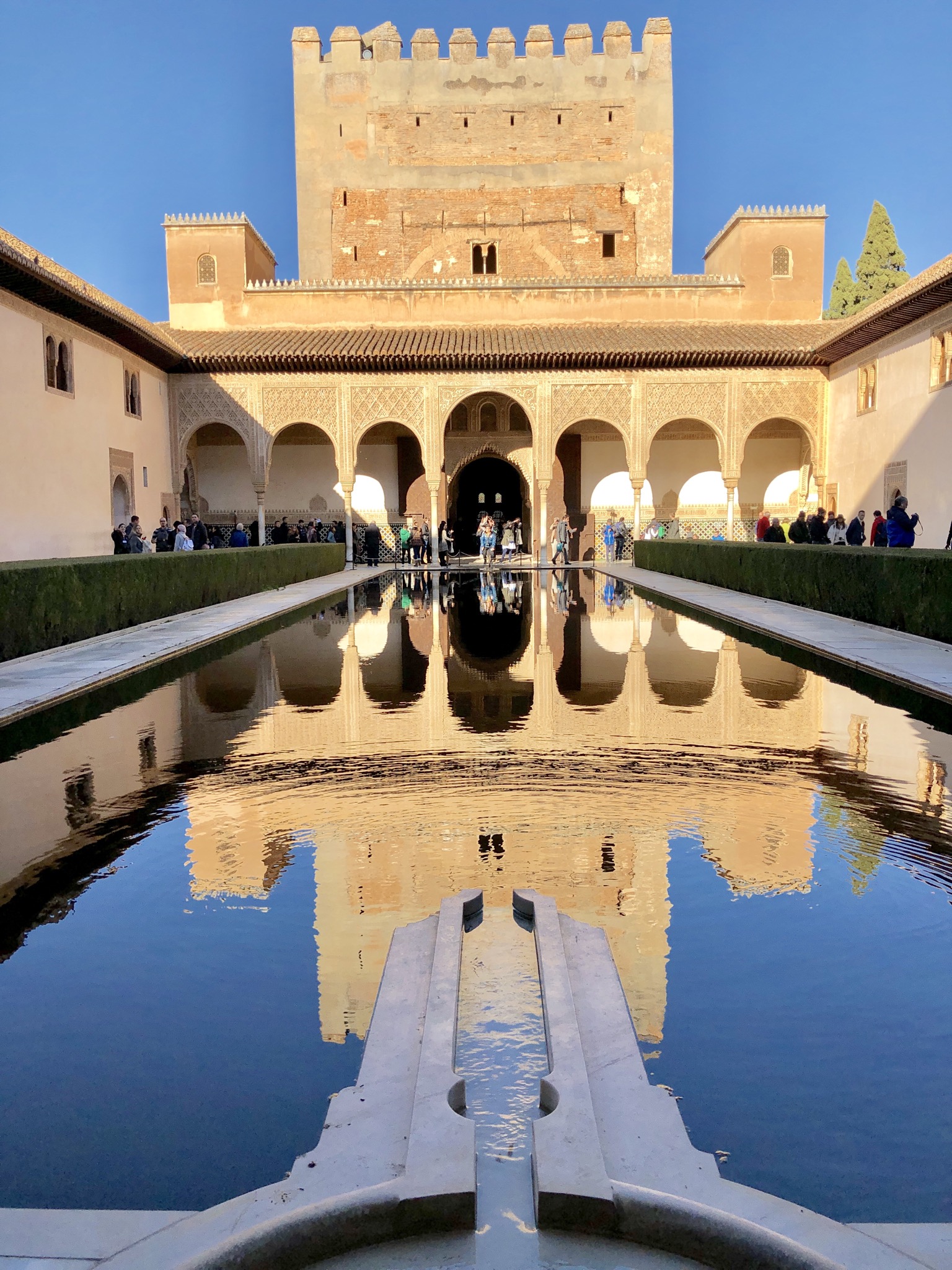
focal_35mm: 28
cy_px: 635
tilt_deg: -4.7
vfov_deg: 63.4
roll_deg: +0.1
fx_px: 1027
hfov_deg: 49.7
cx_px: 476
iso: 20
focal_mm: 4
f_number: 1.8
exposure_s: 1/1473
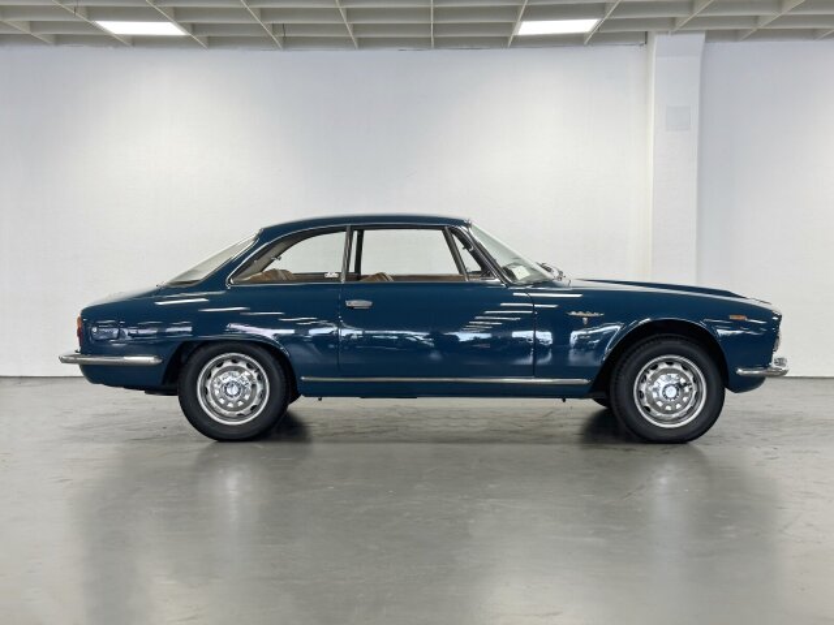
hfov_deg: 39.7
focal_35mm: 48
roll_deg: +0.7
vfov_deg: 30.3
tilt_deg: -4.7
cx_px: 417
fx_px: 1156
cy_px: 312
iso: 80
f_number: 1.78
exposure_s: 1/69
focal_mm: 6.86
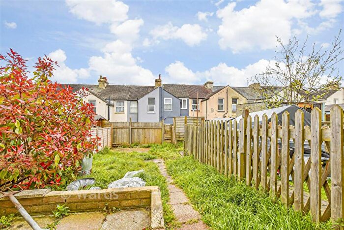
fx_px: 143
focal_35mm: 15
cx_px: 172
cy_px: 115
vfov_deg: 77.4
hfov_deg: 100.4
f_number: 8
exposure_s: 1/200
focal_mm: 10
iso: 160
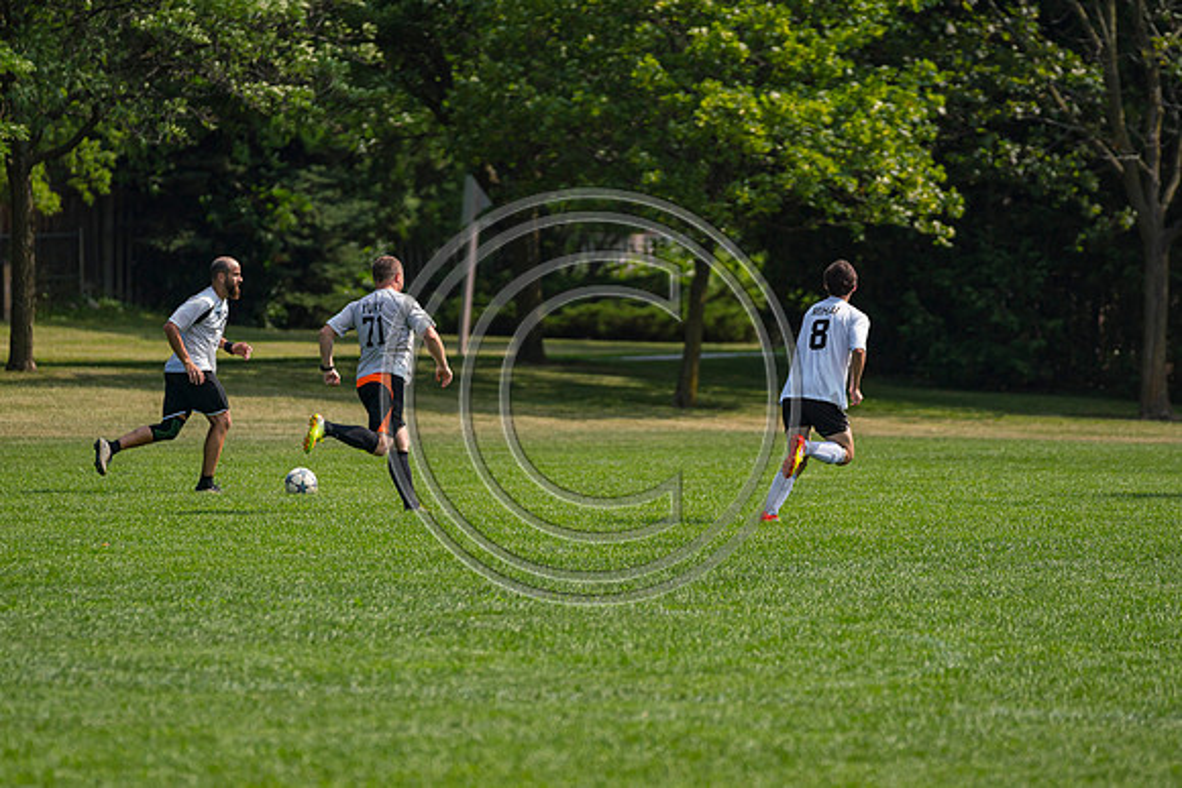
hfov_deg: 6.9
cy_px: 394
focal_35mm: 300
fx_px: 9852
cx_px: 591
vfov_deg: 4.6
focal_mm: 200
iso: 400
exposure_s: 1/6400
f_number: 2.8
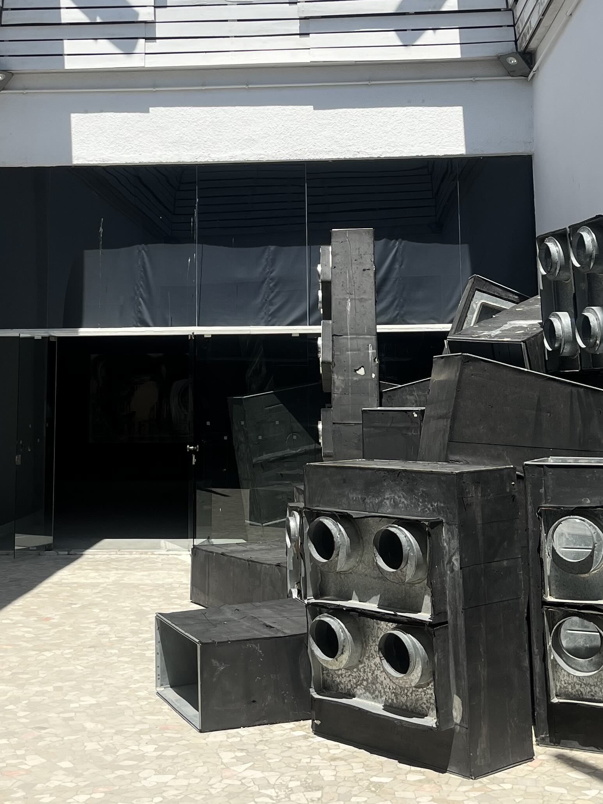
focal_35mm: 51
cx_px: 247
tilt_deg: +7.6
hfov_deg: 28.5
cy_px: 230
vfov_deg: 36.8
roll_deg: +0.7
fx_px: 1185
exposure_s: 1/5076
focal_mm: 5.1
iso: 50
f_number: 1.6
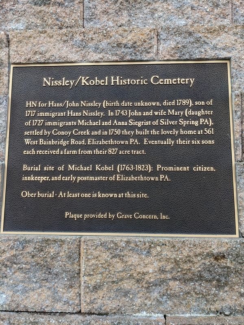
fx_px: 254
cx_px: 122
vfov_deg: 65.3
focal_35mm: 27
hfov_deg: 51.4
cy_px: 162
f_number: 1.73
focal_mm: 4.38
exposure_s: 1/509
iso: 50
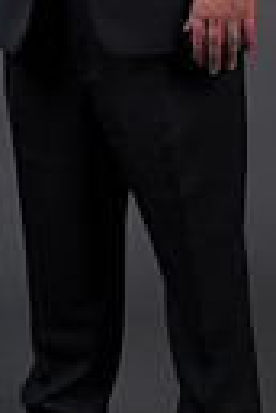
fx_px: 3300
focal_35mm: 287
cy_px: -131
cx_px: 96
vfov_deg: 7.1
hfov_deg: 4.8
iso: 160
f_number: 5.6
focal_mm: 82
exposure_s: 1/250
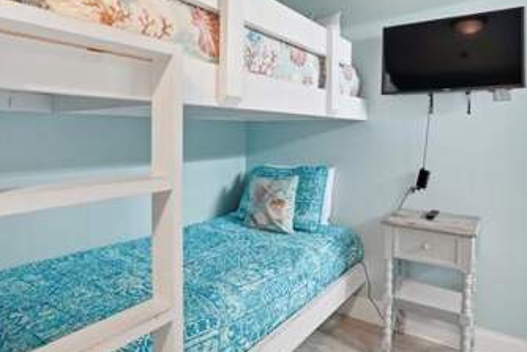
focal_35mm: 23
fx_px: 337
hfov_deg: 76.1
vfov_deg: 54.5
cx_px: 264
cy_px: 133
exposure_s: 1/25
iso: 320
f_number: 8
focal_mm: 16
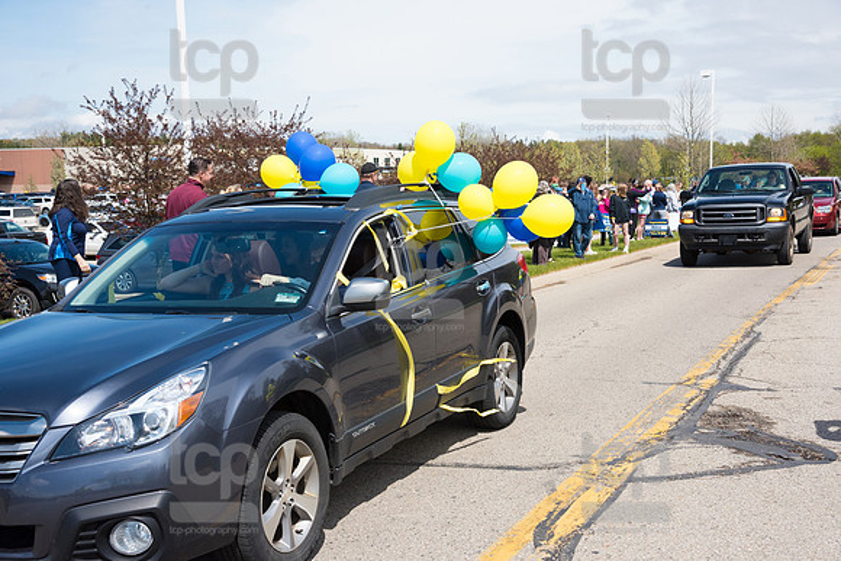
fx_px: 1028
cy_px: 280
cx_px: 420
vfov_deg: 30.5
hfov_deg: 44.5
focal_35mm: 44
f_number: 7.1
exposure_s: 1/1600
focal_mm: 44
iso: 1000
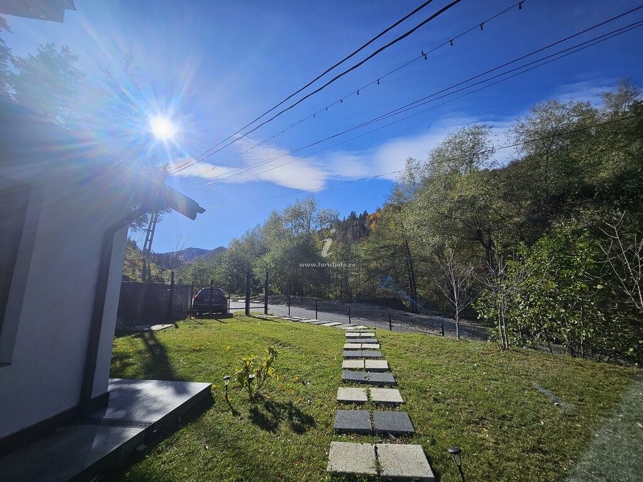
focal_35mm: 13
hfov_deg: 106.2
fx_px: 241
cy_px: 241
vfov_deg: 89.9
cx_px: 322
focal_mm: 1.7
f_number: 2.2
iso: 32
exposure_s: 1/2038
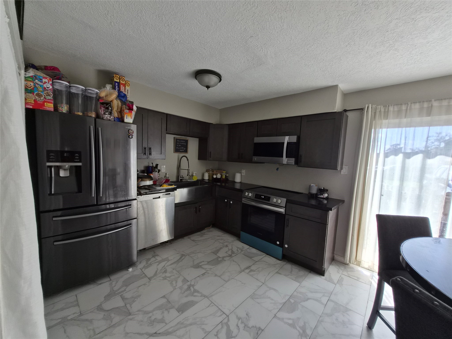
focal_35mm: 13
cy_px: 170
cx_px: 226
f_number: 2.2
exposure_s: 1/120
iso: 32
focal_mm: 1.7
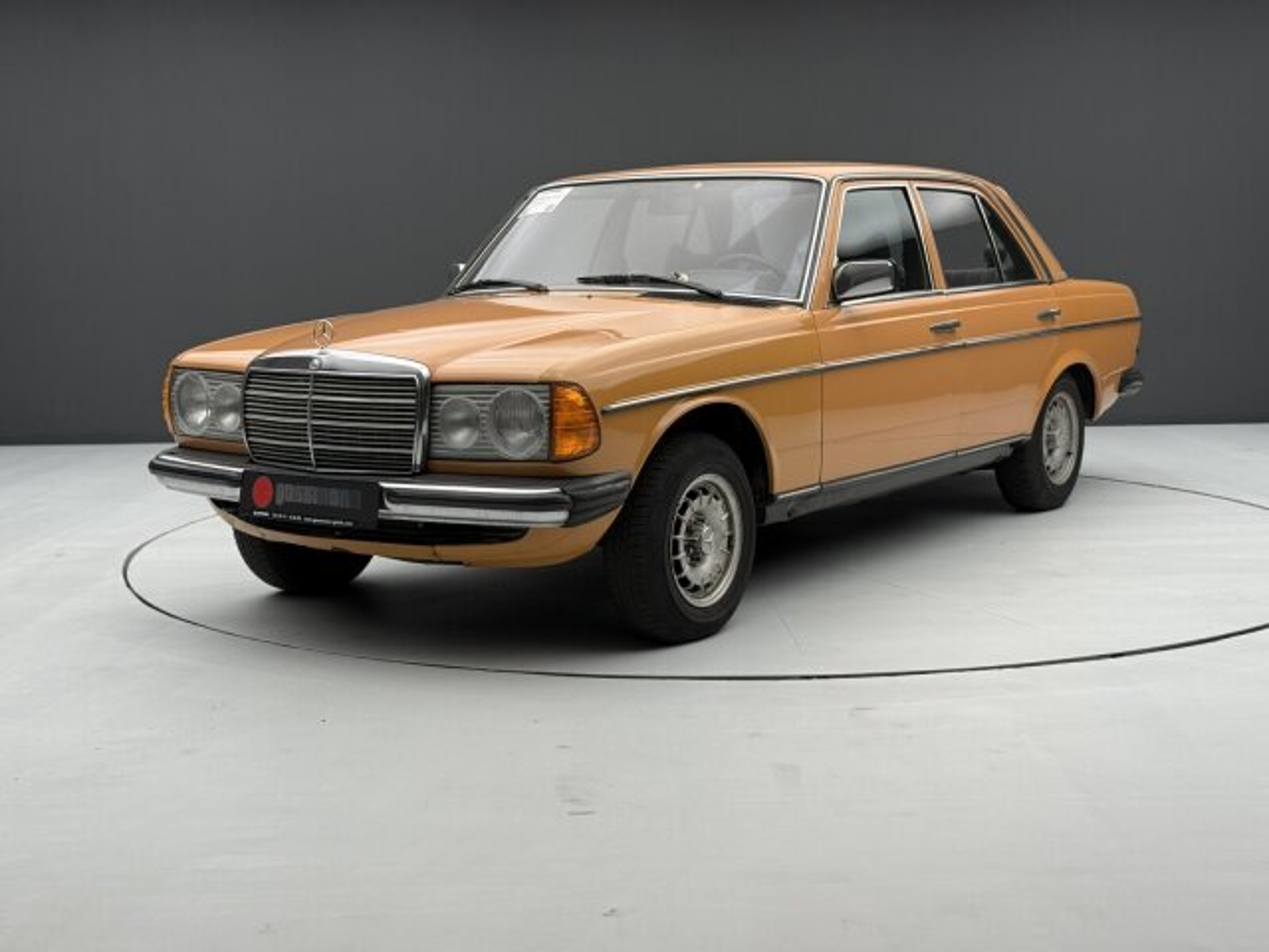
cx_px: 634
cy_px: 476
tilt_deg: -7.8
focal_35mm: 48
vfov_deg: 30.3
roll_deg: +0.2
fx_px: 1760
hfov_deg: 39.7
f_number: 1.78
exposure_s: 1/76
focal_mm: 6.76
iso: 100
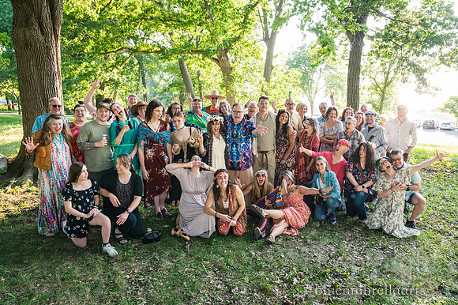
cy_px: 152
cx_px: 229
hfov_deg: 69.4
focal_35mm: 26
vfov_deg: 49.5
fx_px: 331
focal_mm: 26
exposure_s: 1/250
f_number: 5.6
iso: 800
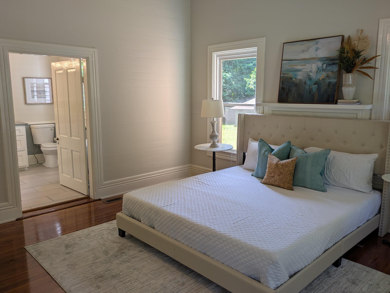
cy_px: 142
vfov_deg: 49.8
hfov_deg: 63.3
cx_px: 211
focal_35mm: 28
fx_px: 316
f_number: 1.89
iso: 51
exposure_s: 1/133
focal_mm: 5.43
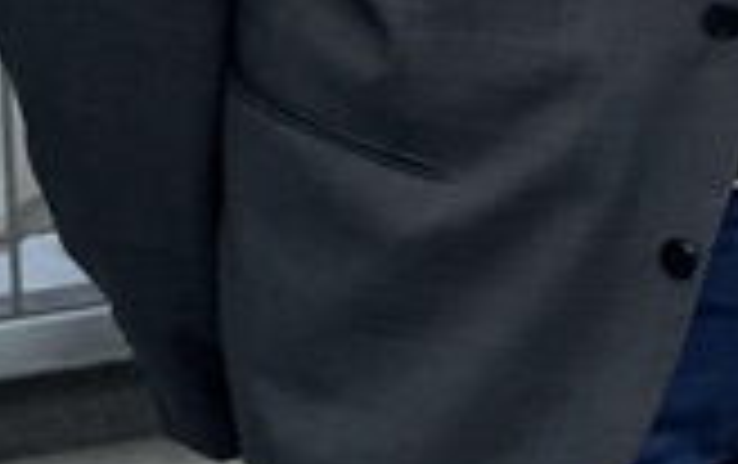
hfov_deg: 9.8
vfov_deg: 7.4
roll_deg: -1.5
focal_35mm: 172
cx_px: 2079
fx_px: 3464
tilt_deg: -8.8
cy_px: -441
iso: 32
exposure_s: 1/2053
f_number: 1.6
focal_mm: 4.2
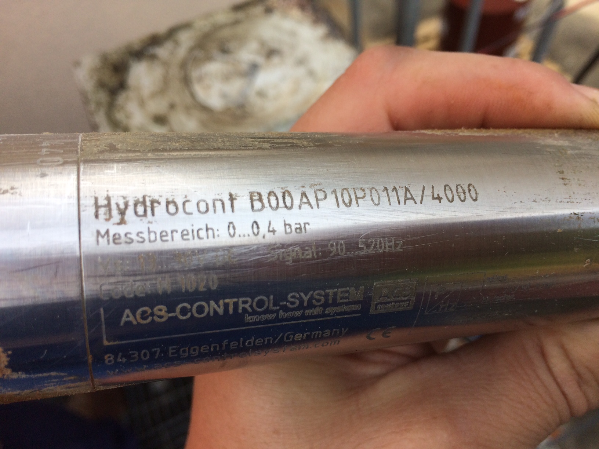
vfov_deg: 48.2
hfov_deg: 61.7
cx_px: 300
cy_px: 224
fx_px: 502
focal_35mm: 29
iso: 32
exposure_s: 1/554
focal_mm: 4.15
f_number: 2.2
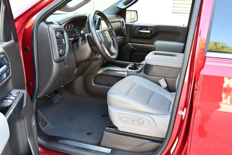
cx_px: 116
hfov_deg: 53.1
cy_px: 78
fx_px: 232
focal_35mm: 36
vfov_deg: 36.9
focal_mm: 18
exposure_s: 1/200
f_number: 3.5
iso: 800
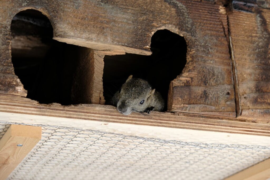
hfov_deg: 24.5
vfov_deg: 16.5
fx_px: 623
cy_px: 90
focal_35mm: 83
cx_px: 135
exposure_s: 1/80
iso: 400
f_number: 4
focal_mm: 55
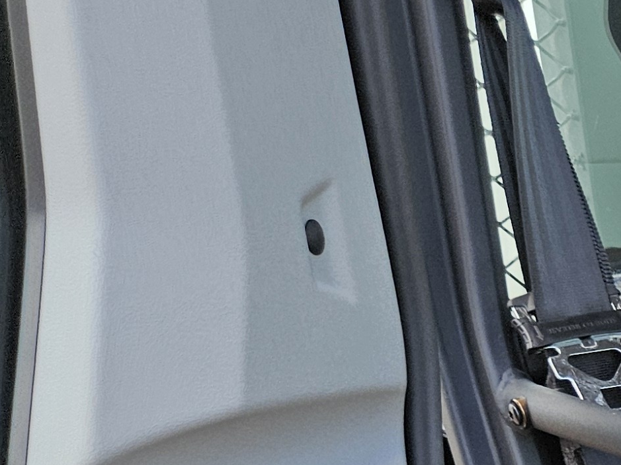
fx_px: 1758
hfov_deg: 15.4
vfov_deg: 13.3
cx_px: 1300
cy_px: 880
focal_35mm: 98
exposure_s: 1/180
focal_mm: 5.4
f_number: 1.8
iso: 40
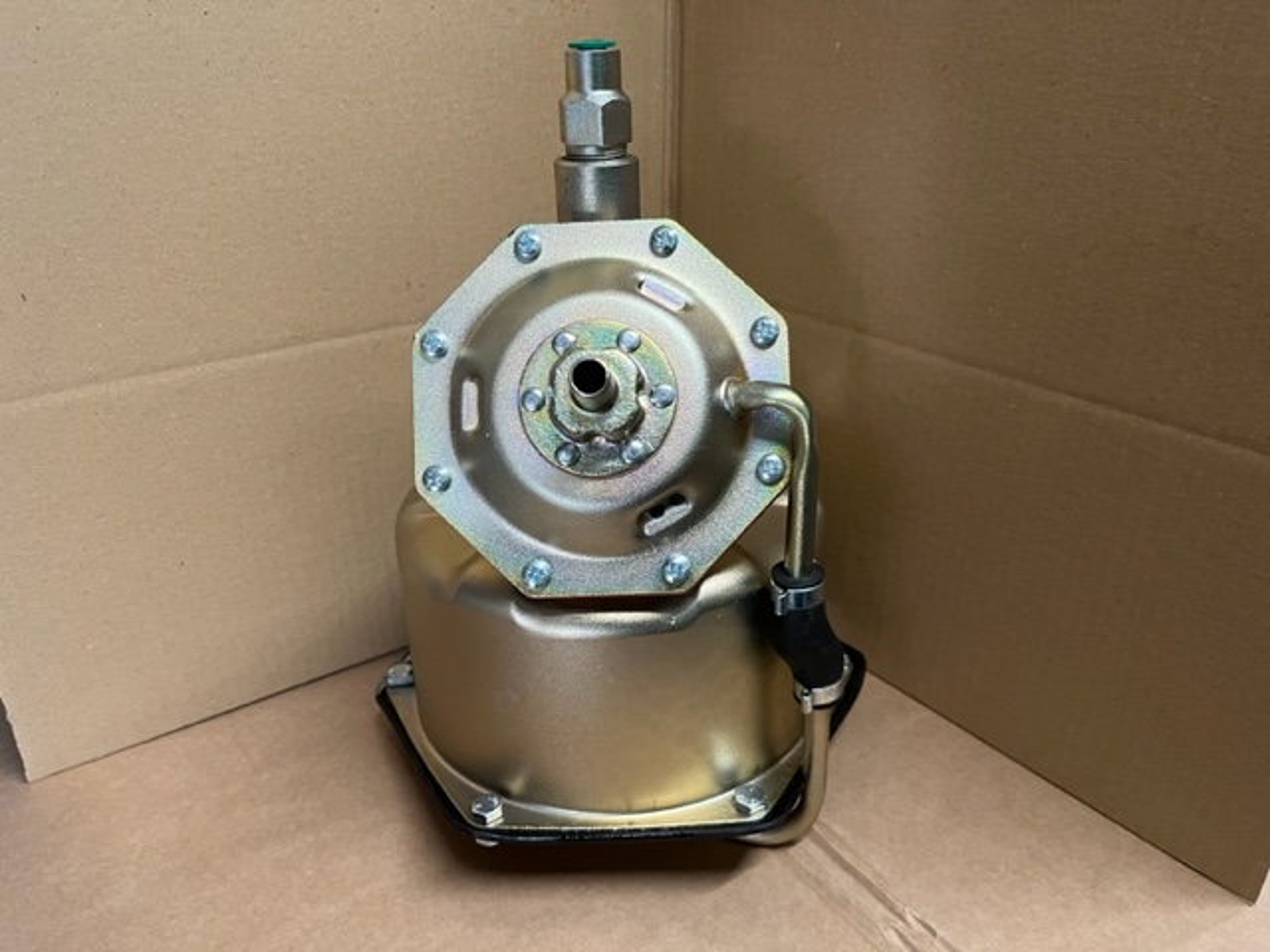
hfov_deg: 67.3
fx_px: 954
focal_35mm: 26
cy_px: 476
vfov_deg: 53.1
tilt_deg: -26.4
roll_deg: +1.3
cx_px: 635
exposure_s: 1/50
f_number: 1.6
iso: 250
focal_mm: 5.1
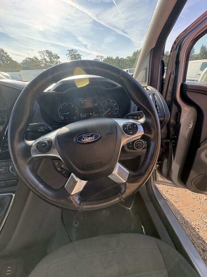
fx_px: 112
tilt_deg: -25.1
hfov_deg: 85.7
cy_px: 138
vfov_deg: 102.1
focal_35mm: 14
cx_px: 104
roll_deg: -1.2
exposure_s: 1/191
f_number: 2.2
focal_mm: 2.22
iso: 64
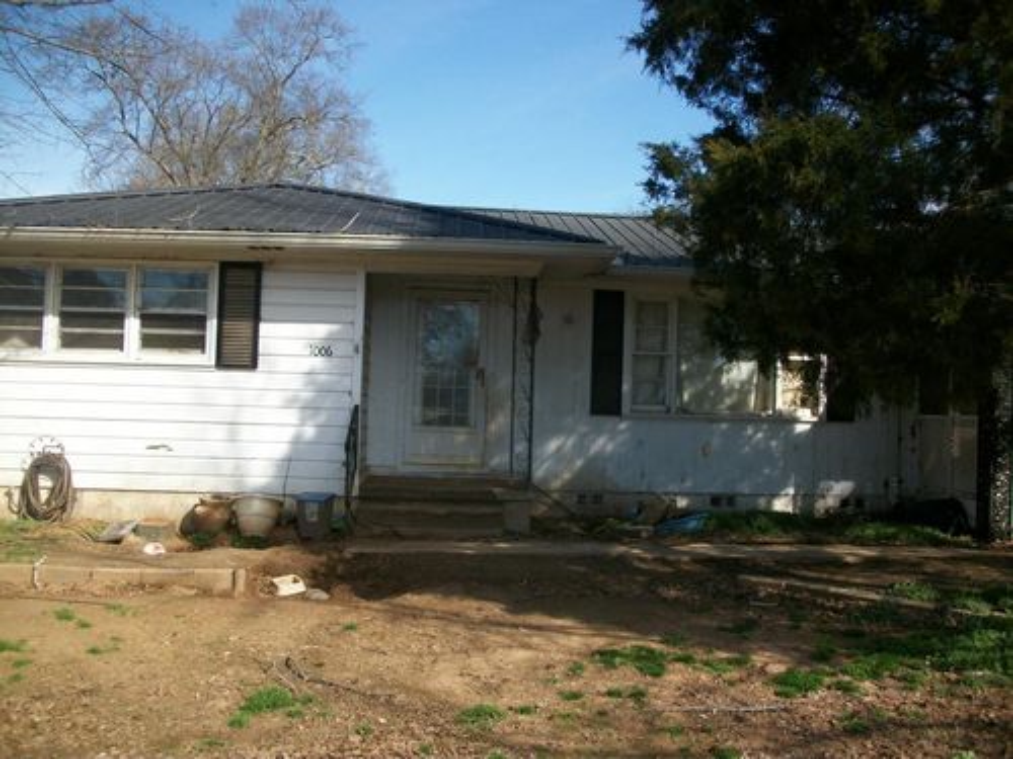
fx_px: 936
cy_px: 380
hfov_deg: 56.8
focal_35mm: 32
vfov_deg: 44.2
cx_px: 506
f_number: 2.9
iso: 80
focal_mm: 5.7
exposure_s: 1/1000
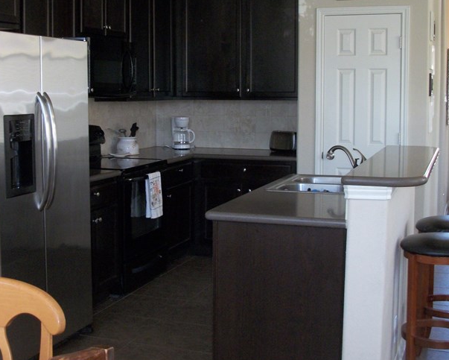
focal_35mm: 53
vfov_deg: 28.6
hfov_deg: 35.2
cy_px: 154
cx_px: 183
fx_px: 705
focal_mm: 5.7
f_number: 2.9
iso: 160
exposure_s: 1/30
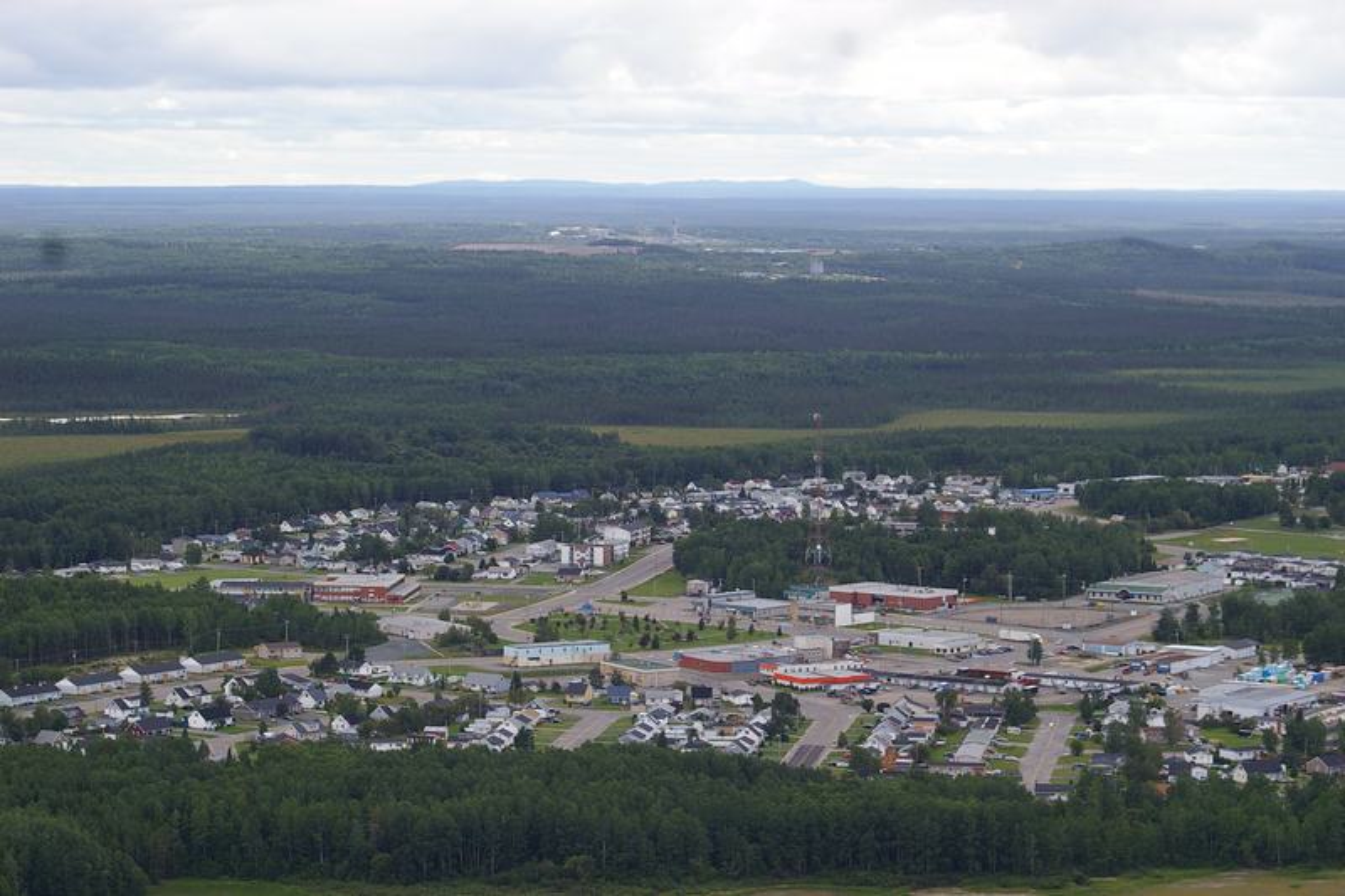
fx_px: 3922
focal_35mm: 105
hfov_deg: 19.5
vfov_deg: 13.0
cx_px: 672
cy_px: 448
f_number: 5.6
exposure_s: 1/250
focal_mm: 70
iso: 400
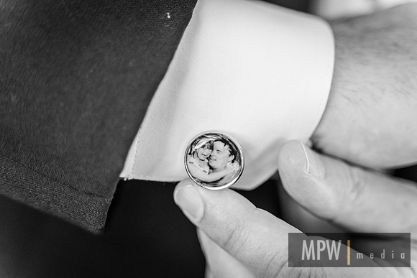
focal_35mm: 75
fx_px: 869
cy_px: 139
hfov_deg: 27.0
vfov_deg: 18.2
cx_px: 208
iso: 2000
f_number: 2.8
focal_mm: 75
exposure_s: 1/125
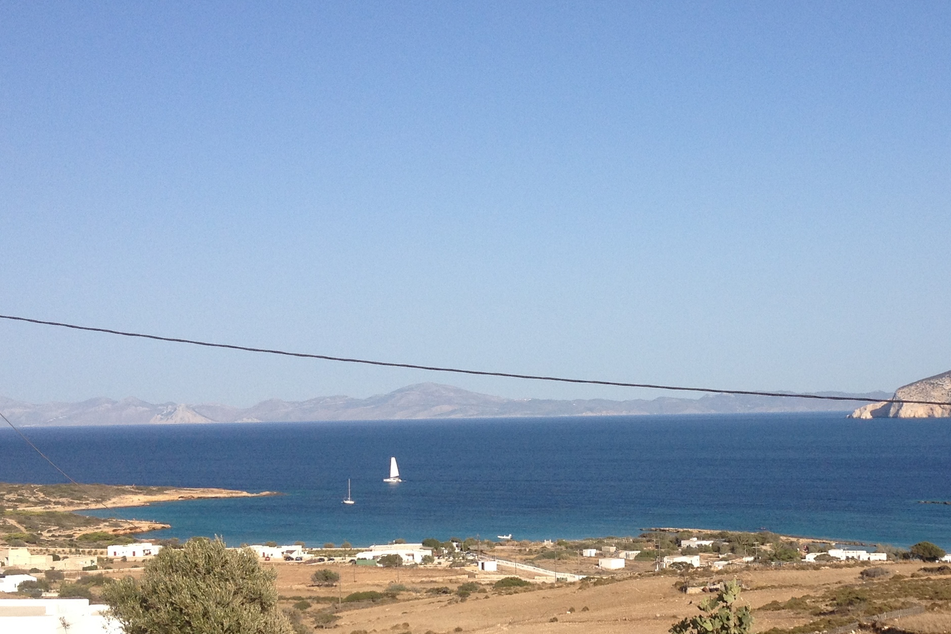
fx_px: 1664
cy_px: 448
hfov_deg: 31.6
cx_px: 658
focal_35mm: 63
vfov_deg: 21.4
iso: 50
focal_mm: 4.28
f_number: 2.4
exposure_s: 1/2045
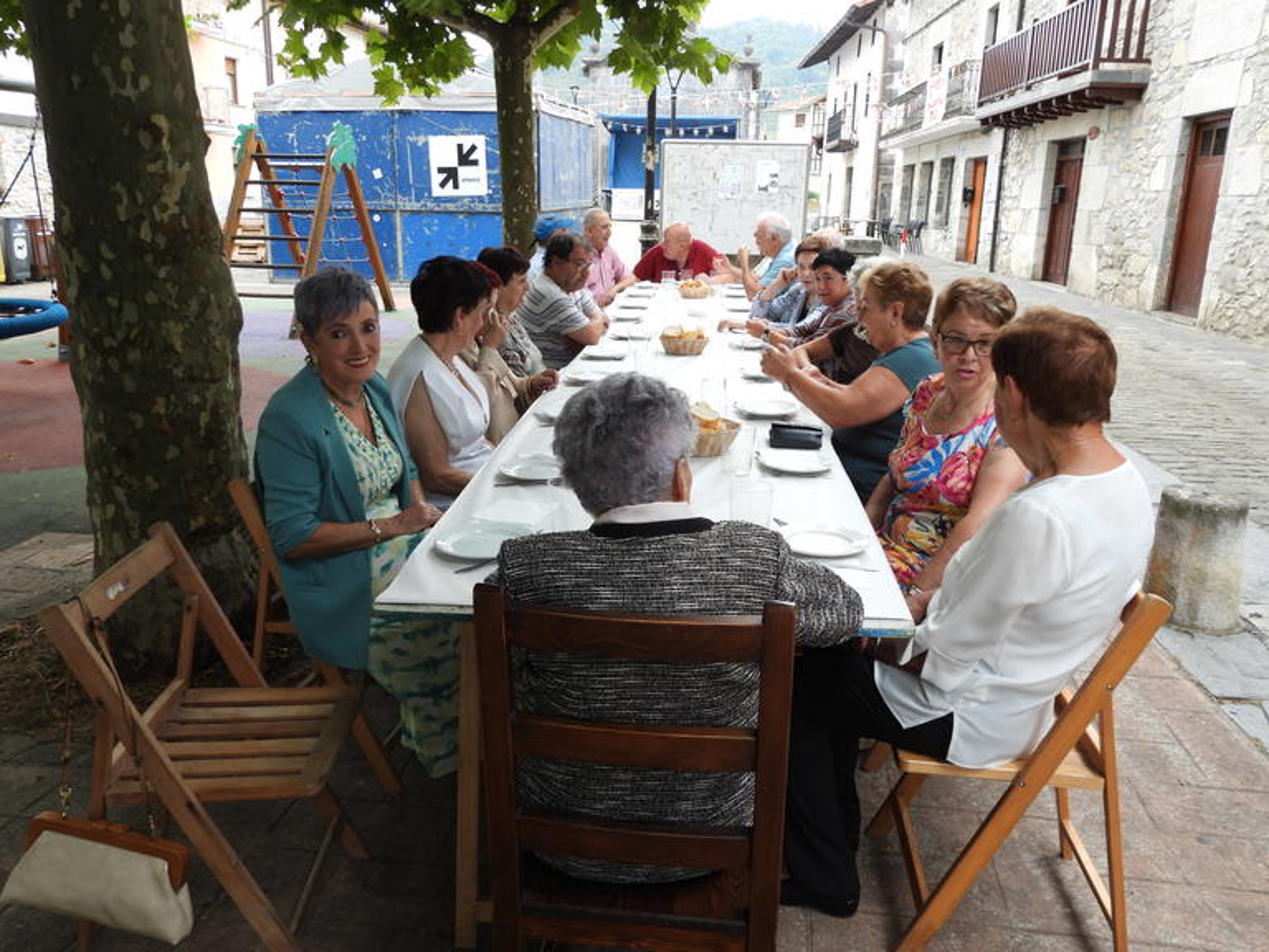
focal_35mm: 28
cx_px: 634
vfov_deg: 49.7
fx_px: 1026
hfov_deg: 63.4
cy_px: 476
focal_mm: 5
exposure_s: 1/50
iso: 100
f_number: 2.8
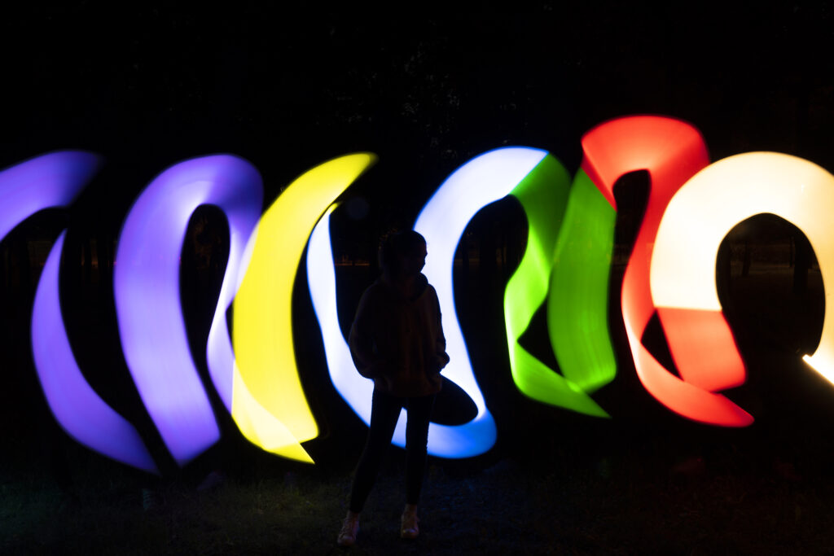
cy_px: 278
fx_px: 797
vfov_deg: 38.5
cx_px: 417
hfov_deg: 55.2
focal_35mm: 34
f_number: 22
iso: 100
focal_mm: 34.4
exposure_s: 30
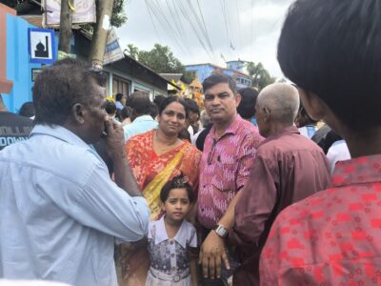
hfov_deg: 73.9
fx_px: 253
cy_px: 143
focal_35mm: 23
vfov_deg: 58.9
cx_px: 190
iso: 50
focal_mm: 6.14
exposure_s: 1/361
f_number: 1.65
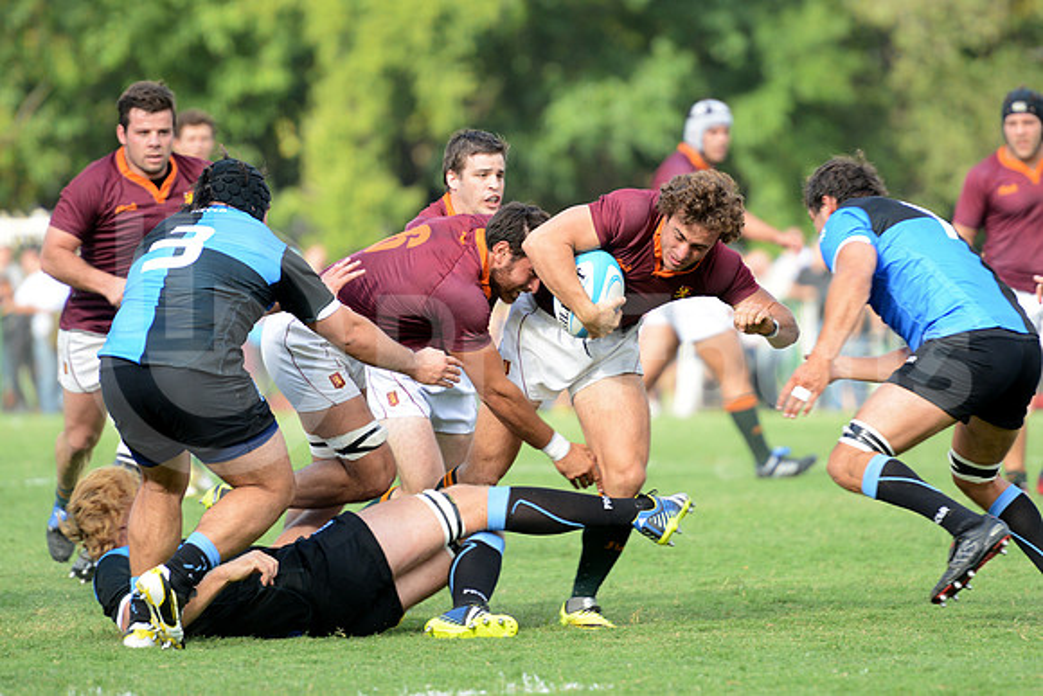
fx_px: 7824
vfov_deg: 5.1
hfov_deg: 7.6
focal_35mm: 270
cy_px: 348
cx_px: 522
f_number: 4
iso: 640
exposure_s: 1/500
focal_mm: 270
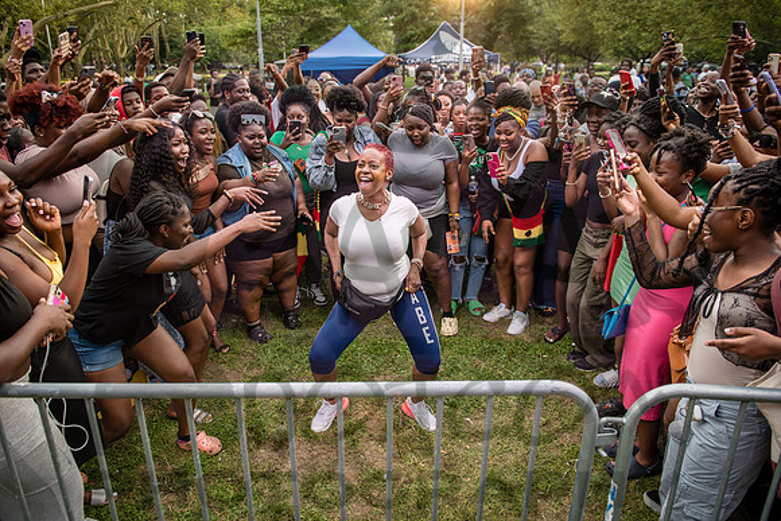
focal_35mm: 25
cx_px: 390
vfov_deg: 51.9
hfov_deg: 72.2
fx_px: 535
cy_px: 260
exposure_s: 1/640
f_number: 3.2
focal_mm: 24
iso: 500
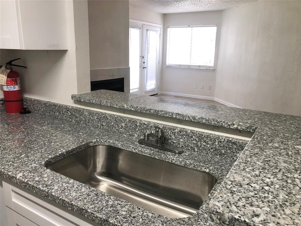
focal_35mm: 28
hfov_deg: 63.4
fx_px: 243
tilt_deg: -13.5
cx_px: 150
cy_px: 113
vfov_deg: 49.7
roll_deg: -0.6
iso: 25
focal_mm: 3.99
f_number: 1.8
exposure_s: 1/30
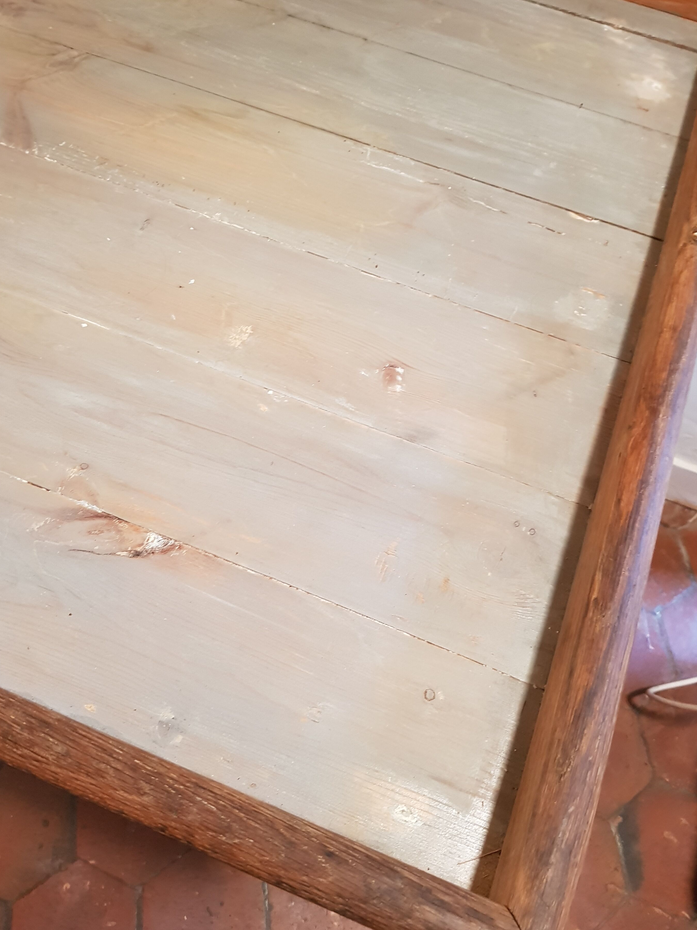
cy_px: 445
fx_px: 779
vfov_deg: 61.6
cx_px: 344
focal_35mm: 29
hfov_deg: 48.2
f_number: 1.7
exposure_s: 1/14
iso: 200
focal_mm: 4.3
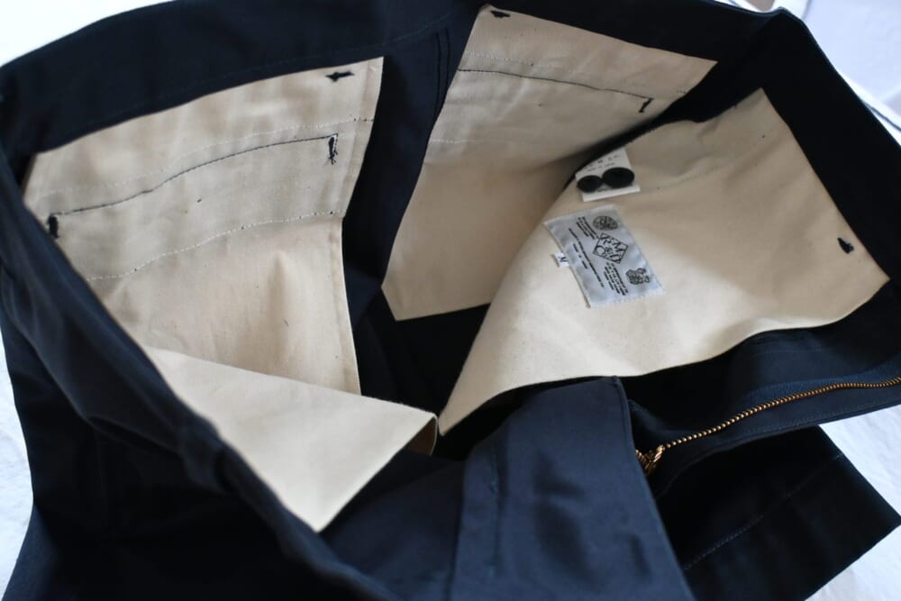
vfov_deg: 38.4
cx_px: 450
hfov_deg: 55.1
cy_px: 300
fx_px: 864
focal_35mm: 34
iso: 3200
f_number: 4.2
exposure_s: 1/60
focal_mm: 23
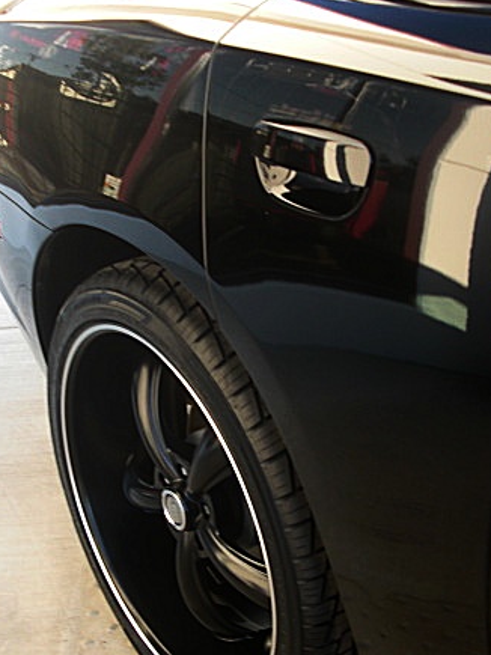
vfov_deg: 36.2
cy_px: 354
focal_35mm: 53
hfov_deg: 27.5
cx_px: 200
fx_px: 1003
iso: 50
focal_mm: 6.3
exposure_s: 1/80
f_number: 2.8
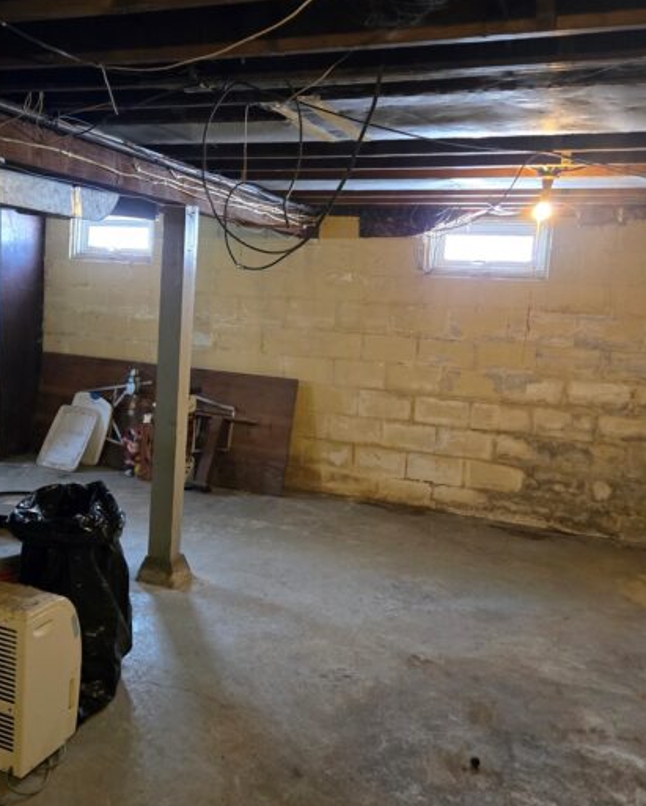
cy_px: 391
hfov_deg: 41.8
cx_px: 228
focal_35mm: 35
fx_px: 836
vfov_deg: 51.5
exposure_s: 1/60
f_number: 1.8
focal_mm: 5.4
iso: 1250
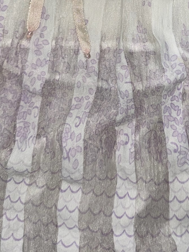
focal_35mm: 55
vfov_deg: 33.3
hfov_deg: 26.1
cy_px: 30
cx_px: 149
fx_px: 401
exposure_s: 1/79
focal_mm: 6.76
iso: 50
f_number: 1.78
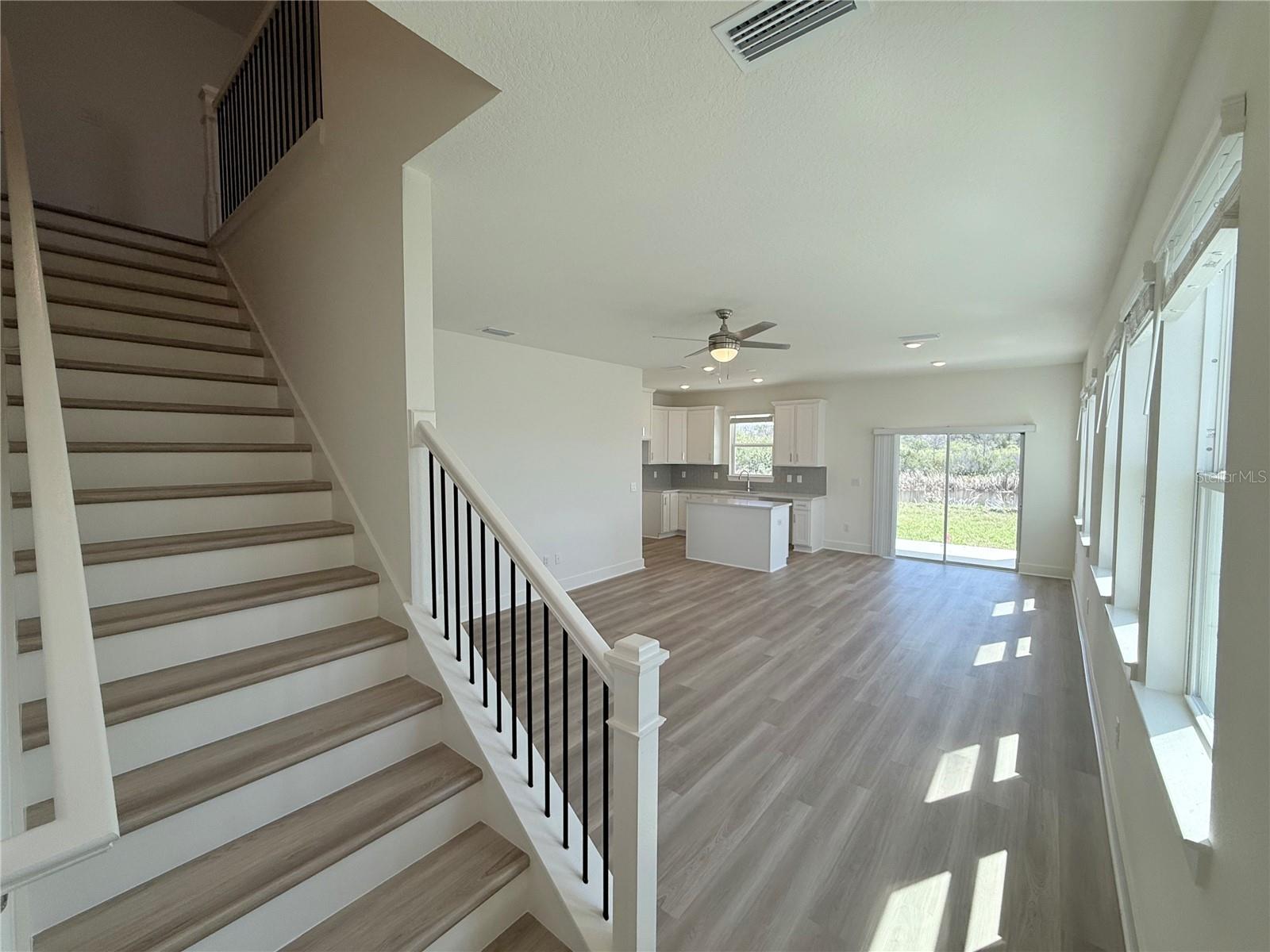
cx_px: 635
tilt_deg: -3.0
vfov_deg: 85.7
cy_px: 476
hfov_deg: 102.1
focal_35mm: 14
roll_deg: -0.2
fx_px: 514
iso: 50
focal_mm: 2.22
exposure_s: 1/403
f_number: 2.2
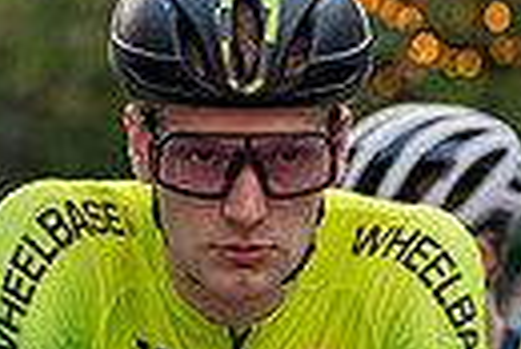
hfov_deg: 5.8
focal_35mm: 348
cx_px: -333
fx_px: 5042
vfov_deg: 4.0
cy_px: 42
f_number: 2.8
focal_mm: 78
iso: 1000
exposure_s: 1/800
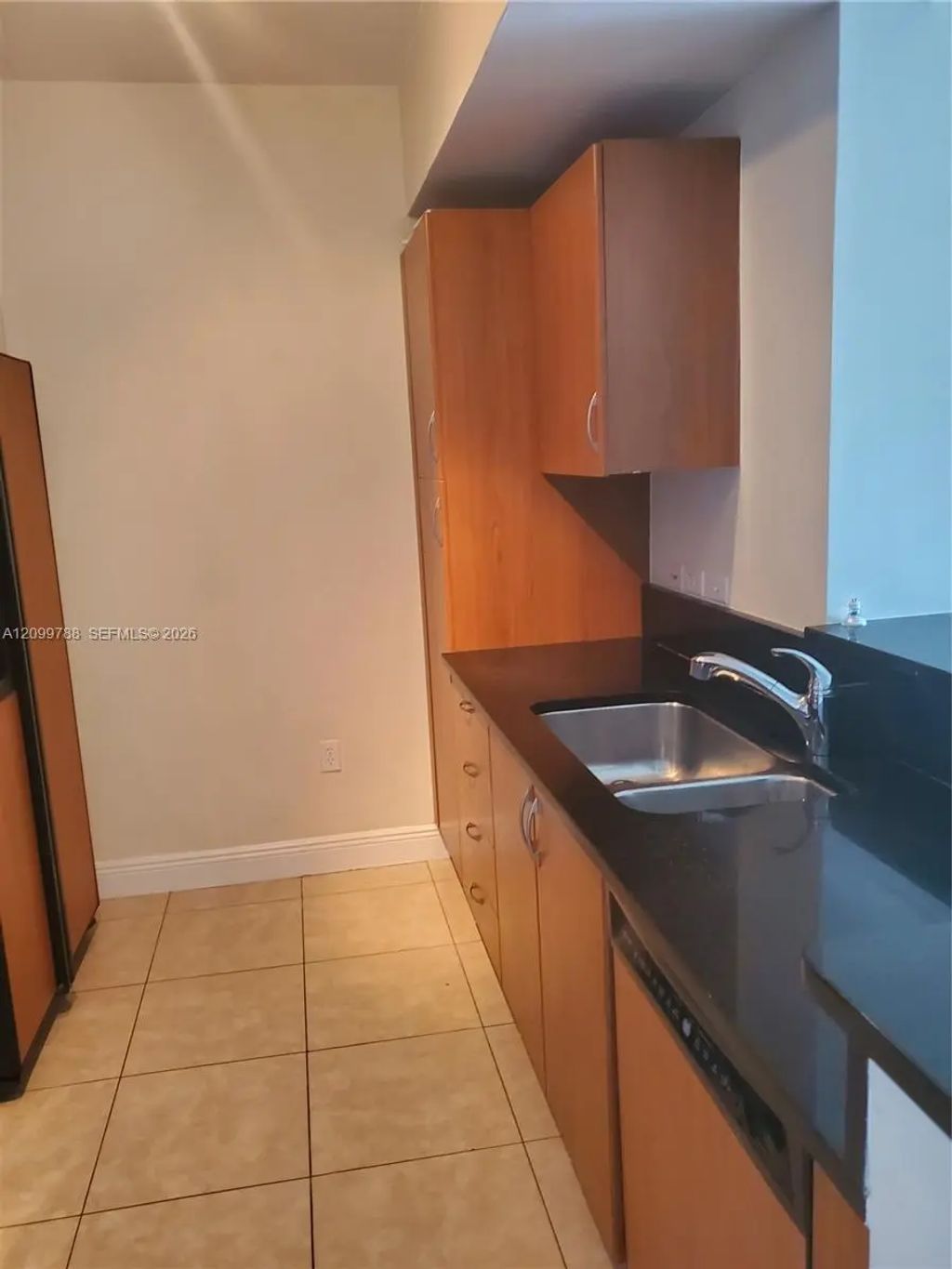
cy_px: 634
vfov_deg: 67.3
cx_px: 476
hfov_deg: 53.1
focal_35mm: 26
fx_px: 953
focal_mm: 4.3
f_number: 1.5
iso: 320
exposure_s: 1/39
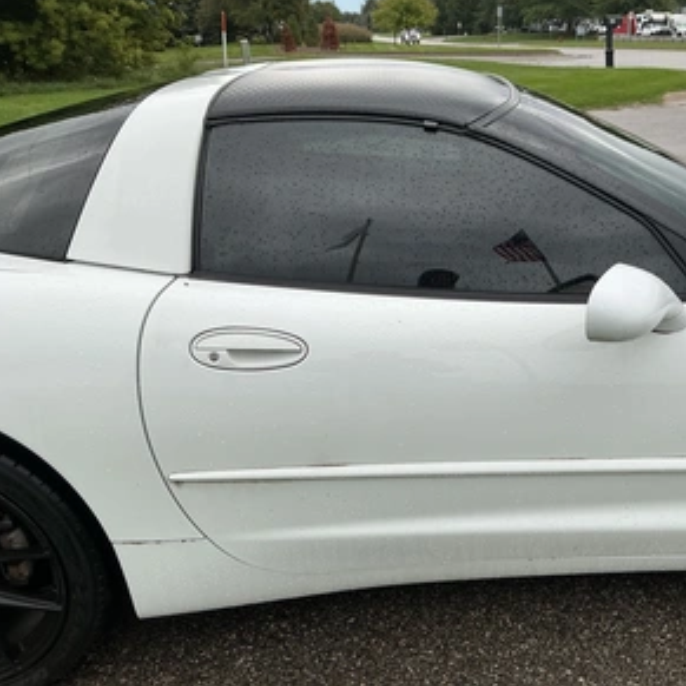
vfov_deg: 48.5
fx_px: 762
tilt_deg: -20.4
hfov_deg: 47.6
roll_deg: +0.2
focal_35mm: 34
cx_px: 462
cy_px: 344
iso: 16
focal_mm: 3
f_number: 1.8
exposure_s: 1/125
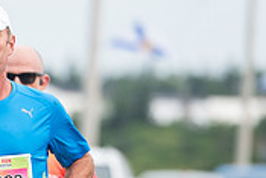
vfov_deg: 1.5
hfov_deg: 2.3
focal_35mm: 891
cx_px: -167
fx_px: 6589
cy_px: 306
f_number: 4
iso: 500
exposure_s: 1/800
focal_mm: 200
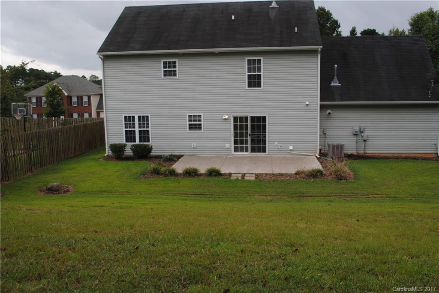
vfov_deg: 40.0
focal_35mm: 33
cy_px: 146
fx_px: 403
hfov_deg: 57.2
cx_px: 220
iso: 100
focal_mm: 22
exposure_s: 1/200
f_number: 7.1
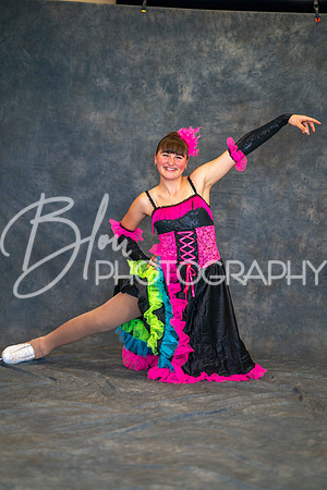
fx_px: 1158
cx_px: 164
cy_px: 245
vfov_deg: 23.9
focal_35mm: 85
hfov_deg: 16.1
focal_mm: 85
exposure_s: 1/250
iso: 320
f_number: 1.6
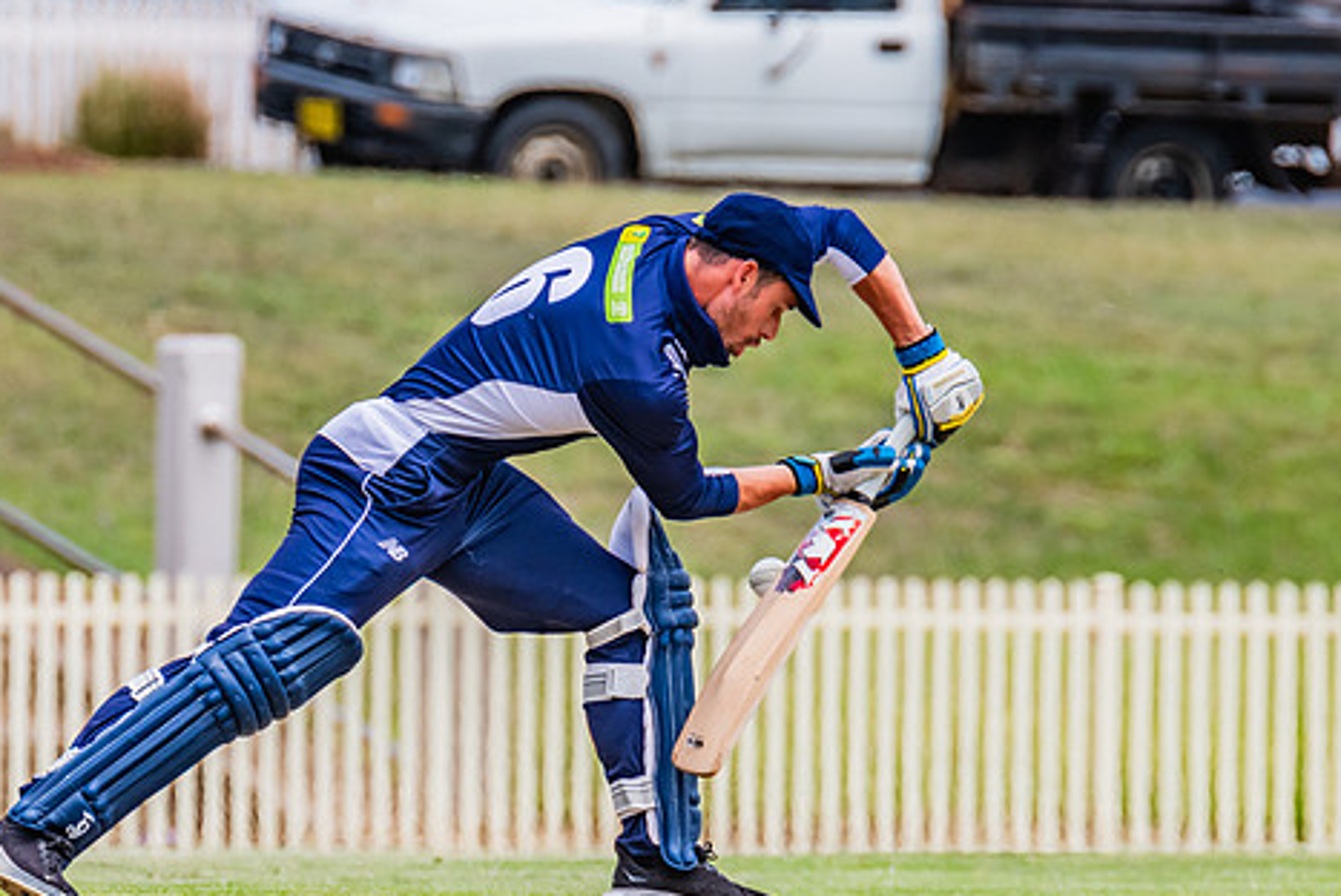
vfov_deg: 1.4
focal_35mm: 1020
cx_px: 482
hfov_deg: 2.0
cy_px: 498
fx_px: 38017
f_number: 9
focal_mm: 600
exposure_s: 1/2000
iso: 800
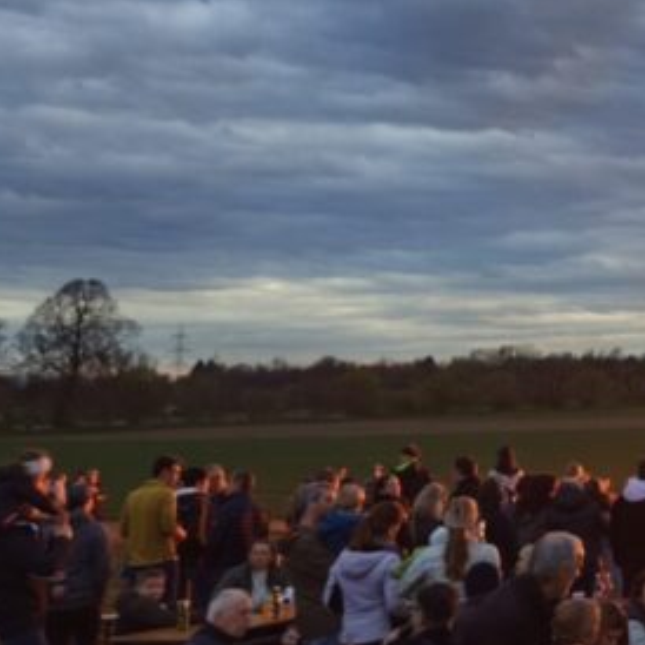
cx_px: 1043
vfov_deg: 22.6
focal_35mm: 76
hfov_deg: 19.1
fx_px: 1602
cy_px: 165
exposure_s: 1/25
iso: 800
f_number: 1.7
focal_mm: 5.35
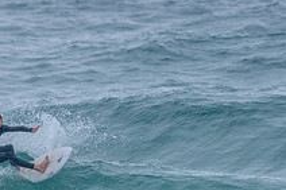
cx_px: -45
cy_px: 176
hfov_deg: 1.2
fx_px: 13320
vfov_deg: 0.8
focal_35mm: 1678
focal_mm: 500
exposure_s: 1/2000
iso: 1600
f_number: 5.6
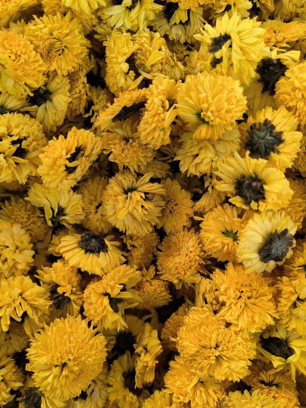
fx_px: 318
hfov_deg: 51.3
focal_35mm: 27
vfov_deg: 65.3
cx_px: 153
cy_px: 204
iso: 100
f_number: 1.9
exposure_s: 1/261
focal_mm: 5.52
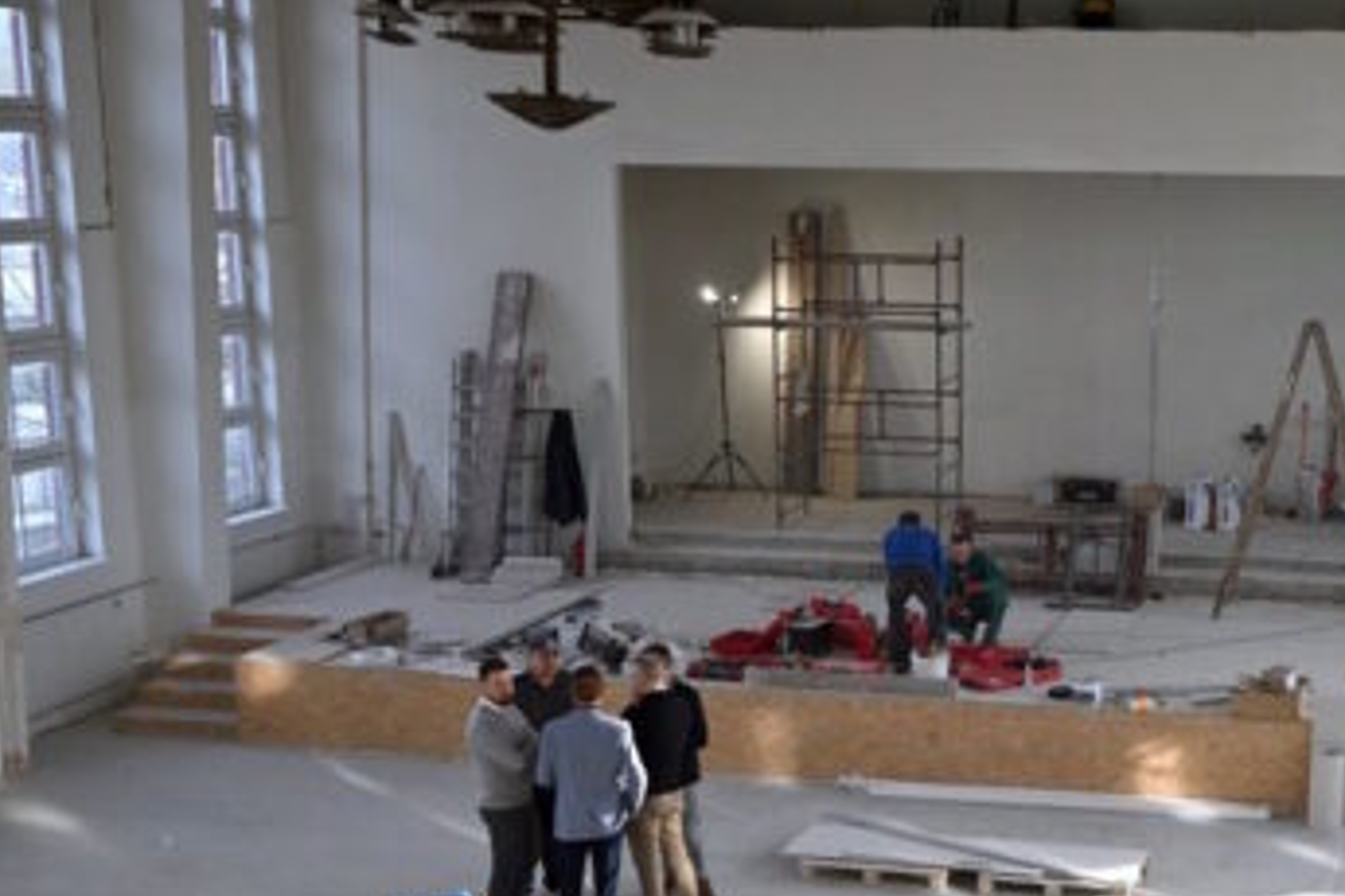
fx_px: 2204
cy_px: 631
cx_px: 1088
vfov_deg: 22.8
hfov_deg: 32.9
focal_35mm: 59
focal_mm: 29.5
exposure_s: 1/250
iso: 400
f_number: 4.5
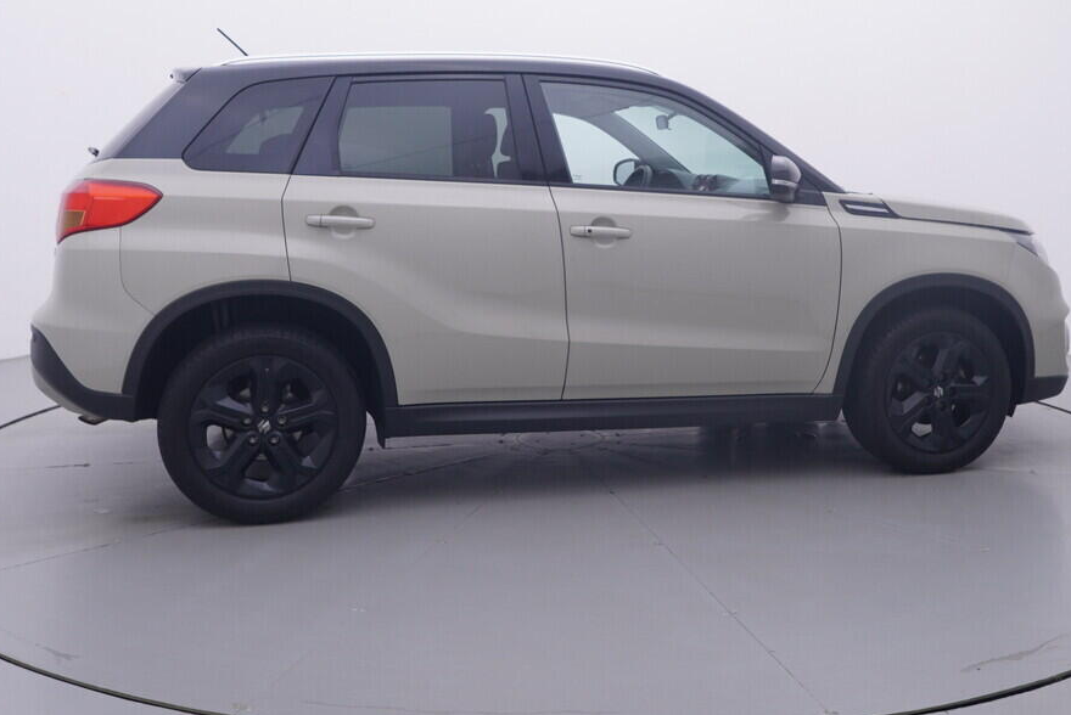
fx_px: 1096
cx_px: 571
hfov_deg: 52.0
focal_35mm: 37
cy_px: 224
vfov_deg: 35.7
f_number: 5
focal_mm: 15
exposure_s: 1/80
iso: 200
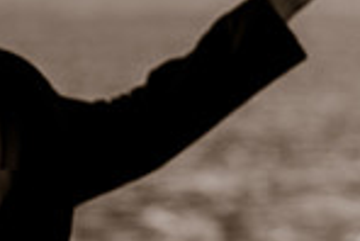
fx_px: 3133
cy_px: 10
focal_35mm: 313
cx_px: 387
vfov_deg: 4.4
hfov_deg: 6.5
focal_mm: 70
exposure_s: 1/800
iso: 200
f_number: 2.8
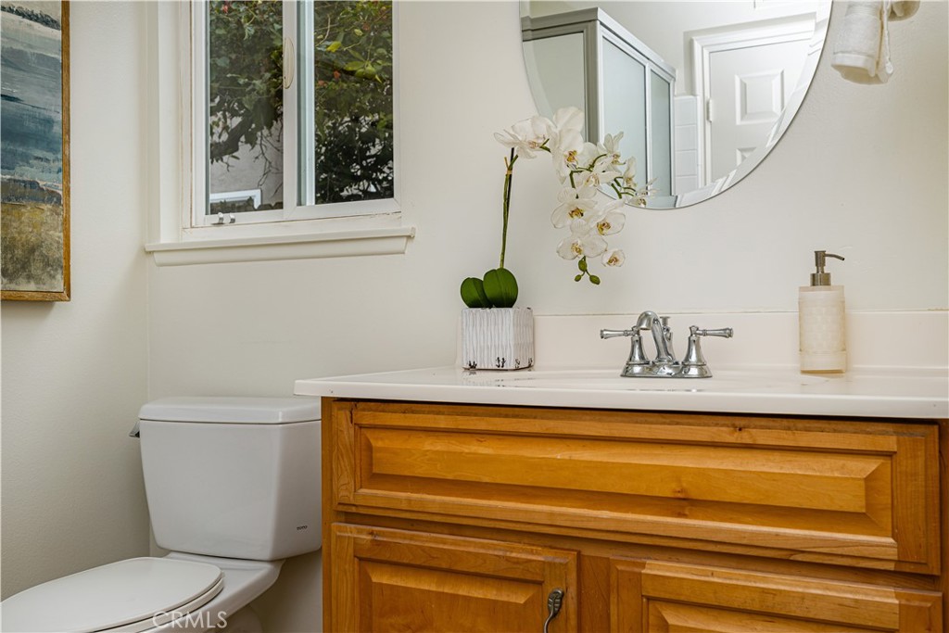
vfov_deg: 43.6
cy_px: 316
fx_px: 791
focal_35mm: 30
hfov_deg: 61.9
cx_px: 474
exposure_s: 1/160
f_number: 5.6
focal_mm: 30
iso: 100
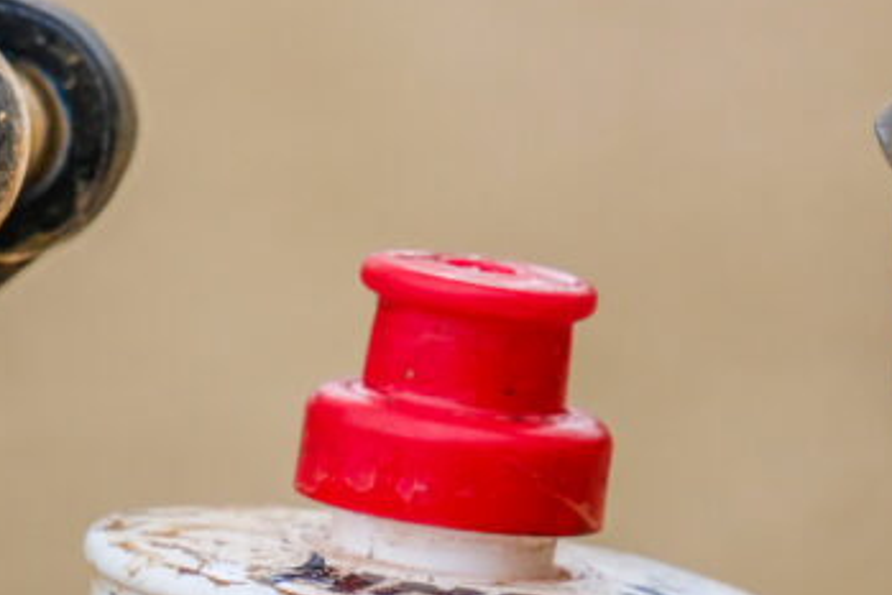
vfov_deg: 1.4
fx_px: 25059
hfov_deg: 2.0
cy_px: -203
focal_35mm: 1011
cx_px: 26
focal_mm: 230
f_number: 6.7
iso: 500
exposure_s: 1/500
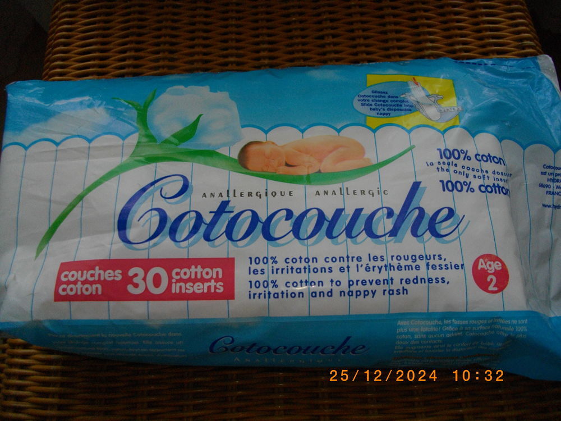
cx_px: 280
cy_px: 210
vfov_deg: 44.2
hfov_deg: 56.8
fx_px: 519
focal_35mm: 32
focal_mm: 5.7
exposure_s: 1/50
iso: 200
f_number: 2.9
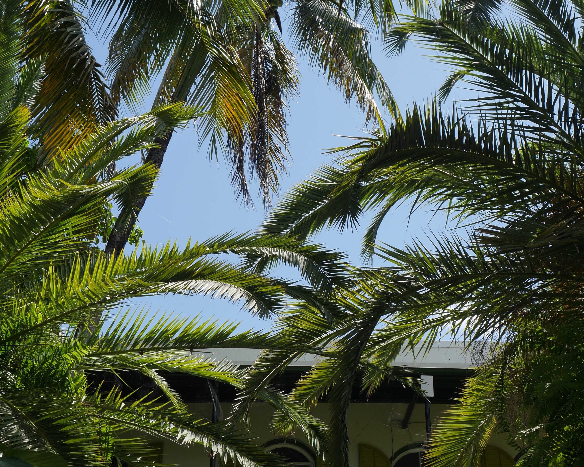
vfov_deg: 24.9
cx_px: 296
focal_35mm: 61
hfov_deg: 31.0
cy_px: 186
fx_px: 1054
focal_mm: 22
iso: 200
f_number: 9
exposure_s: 1/400
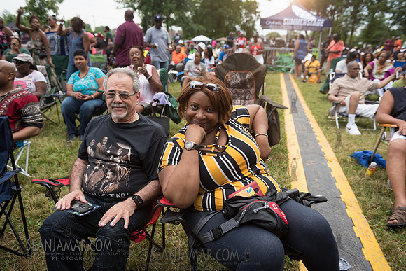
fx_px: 316
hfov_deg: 65.5
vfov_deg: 46.4
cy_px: 136
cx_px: 203
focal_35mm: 28
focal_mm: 28
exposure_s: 1/400
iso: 500
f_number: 4
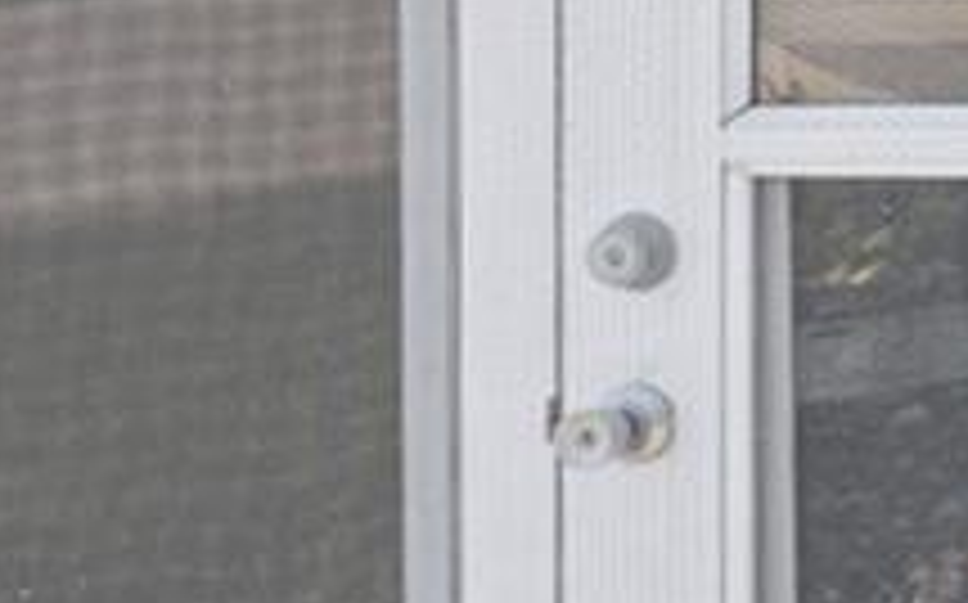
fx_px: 3005
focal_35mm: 114
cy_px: -216
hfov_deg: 12.1
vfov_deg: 11.1
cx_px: 2679
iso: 320
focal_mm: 15
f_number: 8
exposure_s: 1/25
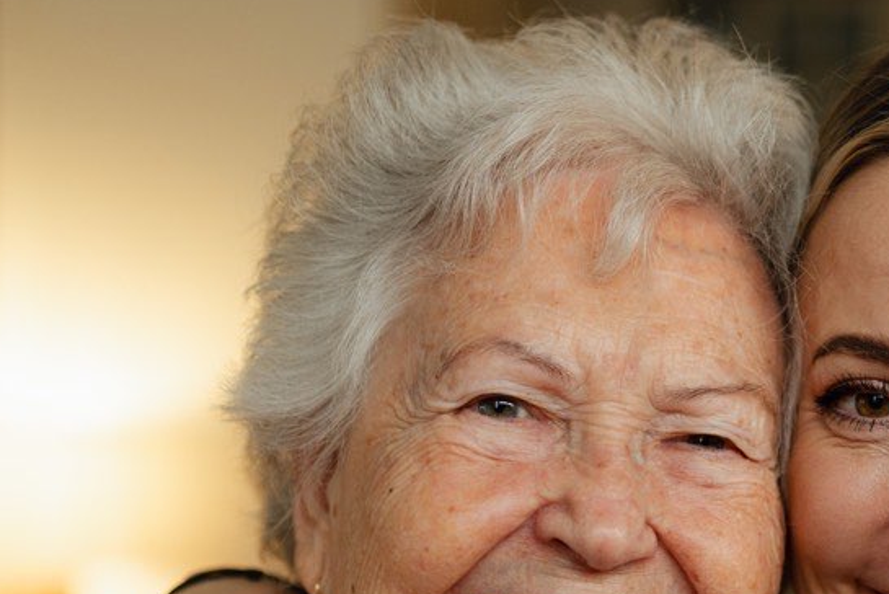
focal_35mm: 77
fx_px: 1902
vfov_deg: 17.4
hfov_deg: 24.7
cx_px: 953
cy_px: 563
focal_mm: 35
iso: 400
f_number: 2
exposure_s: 1/200
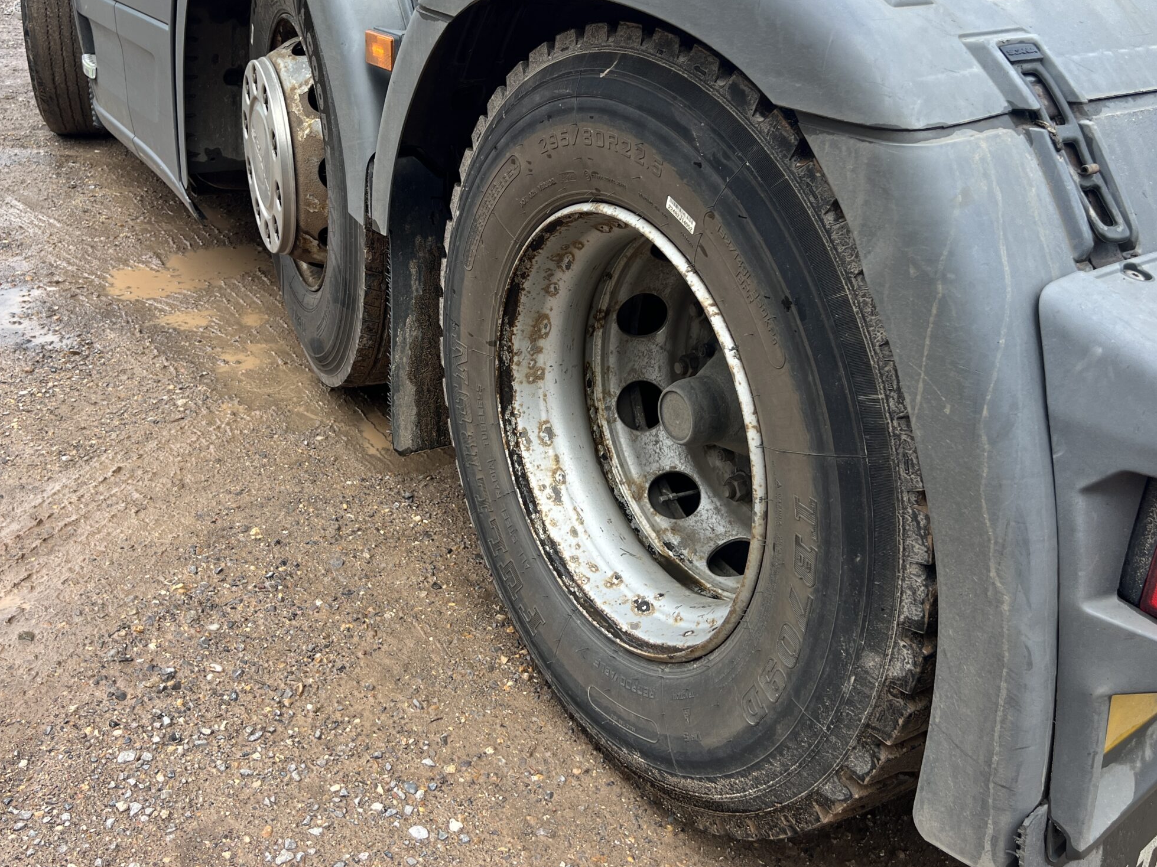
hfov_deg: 53.9
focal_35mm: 34
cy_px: 337
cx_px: 534
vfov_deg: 41.5
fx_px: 1136
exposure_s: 1/1183
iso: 50
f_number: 1.5
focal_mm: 5.7
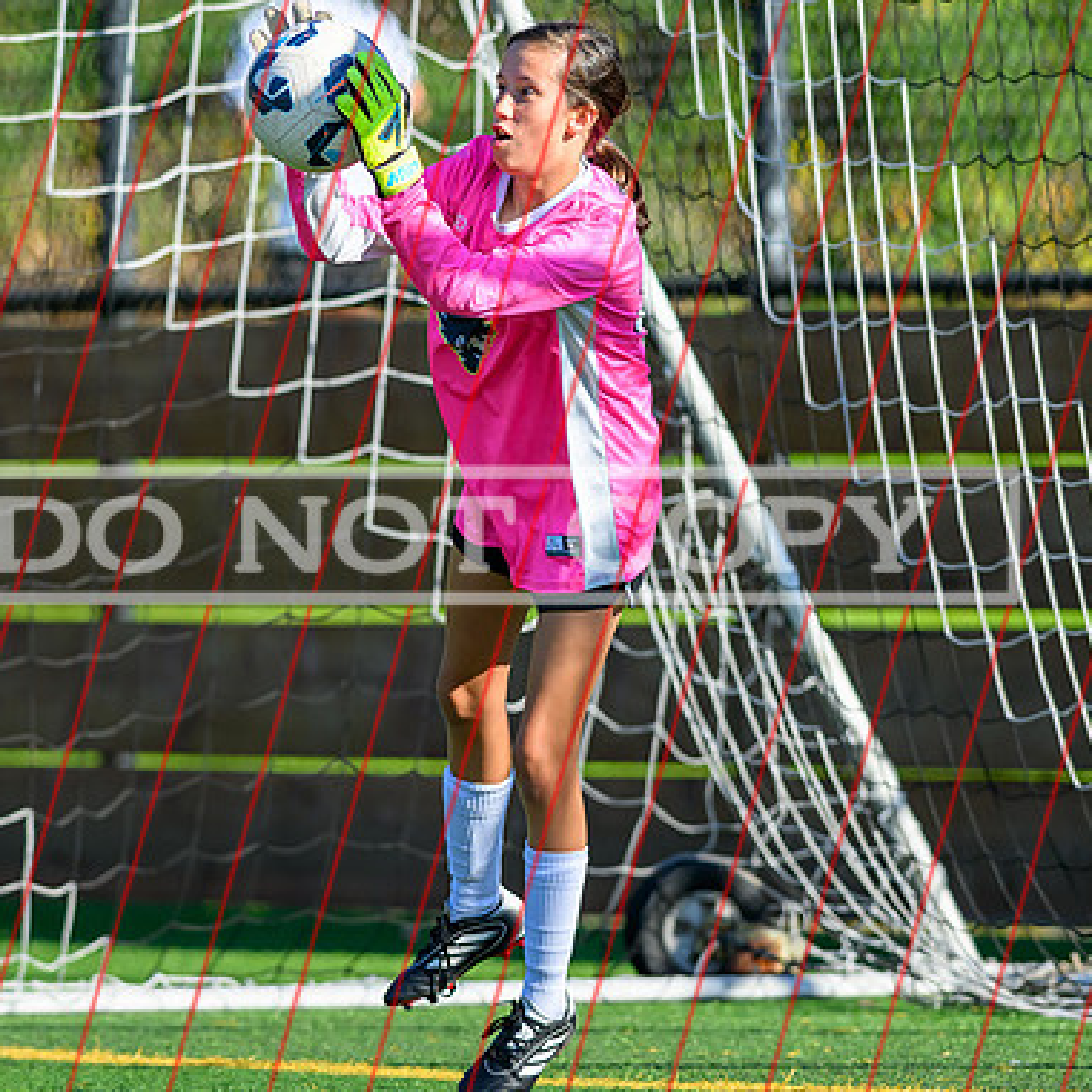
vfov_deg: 2.4
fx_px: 26339
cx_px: 342
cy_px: 516
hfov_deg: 2.4
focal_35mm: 738
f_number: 4
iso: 250
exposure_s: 1/1600
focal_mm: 400
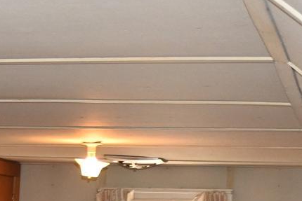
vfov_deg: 8.1
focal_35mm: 161
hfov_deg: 12.3
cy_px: 419
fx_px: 1347
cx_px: -129
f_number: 4
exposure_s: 1/60
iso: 1400
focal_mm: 22.5
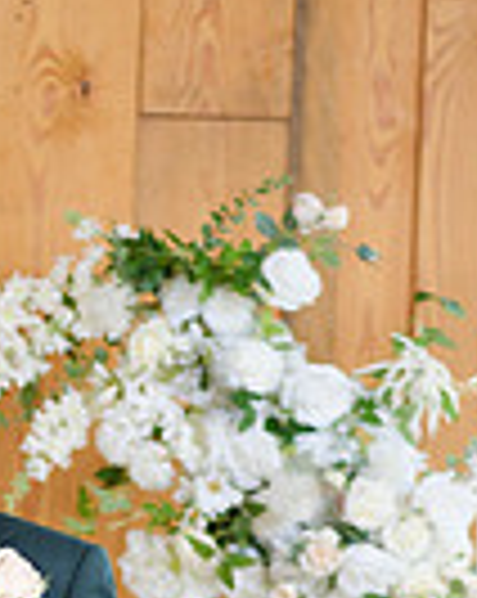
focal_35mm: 267
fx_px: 4723
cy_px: 913
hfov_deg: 5.8
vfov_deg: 7.1
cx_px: -108
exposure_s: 1/250
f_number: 1.6
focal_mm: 56
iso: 250
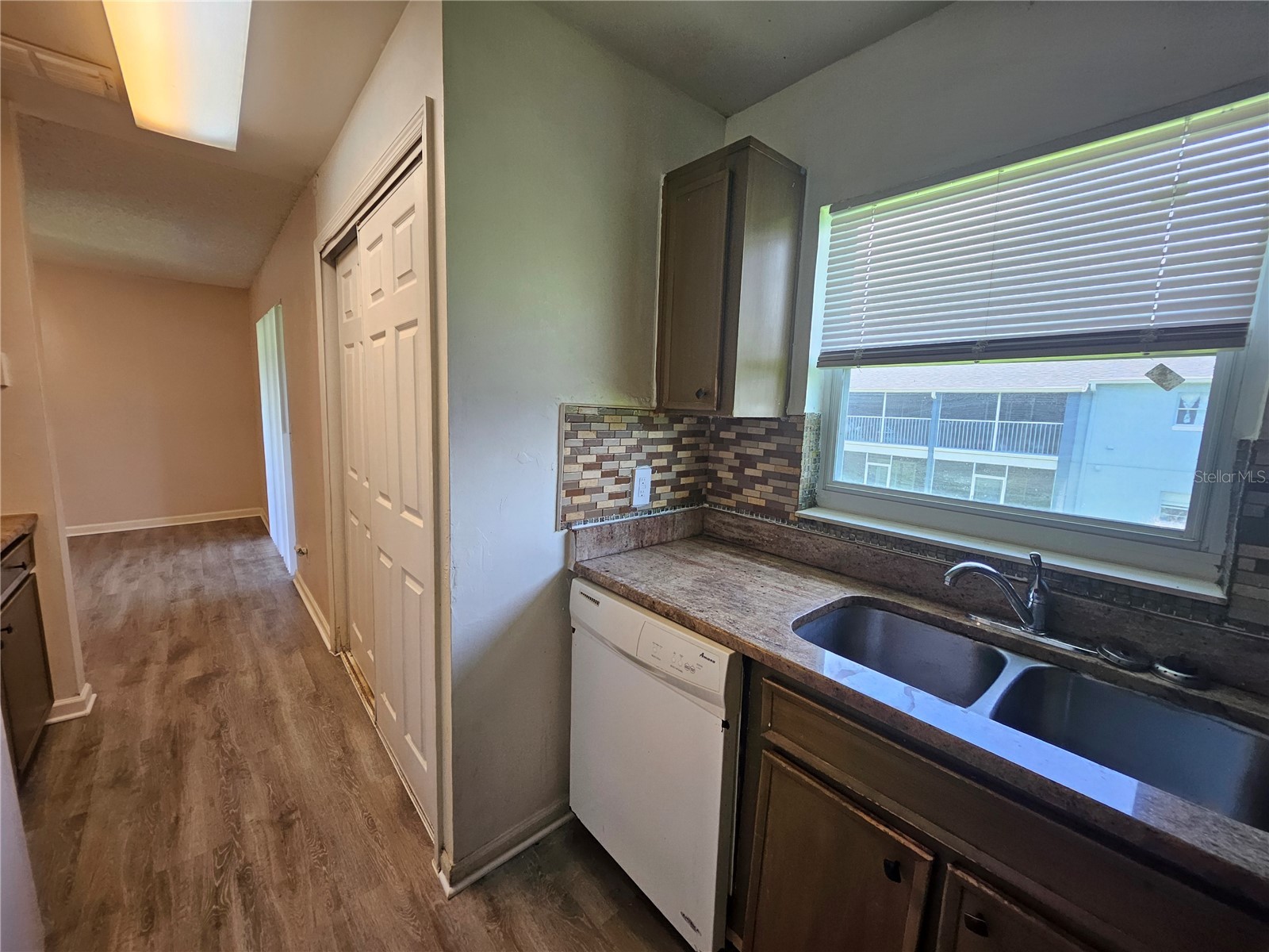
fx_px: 477
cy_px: 476
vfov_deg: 89.9
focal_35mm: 13
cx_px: 634
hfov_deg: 106.2
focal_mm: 1.74
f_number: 2.2
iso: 100
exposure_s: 1/60
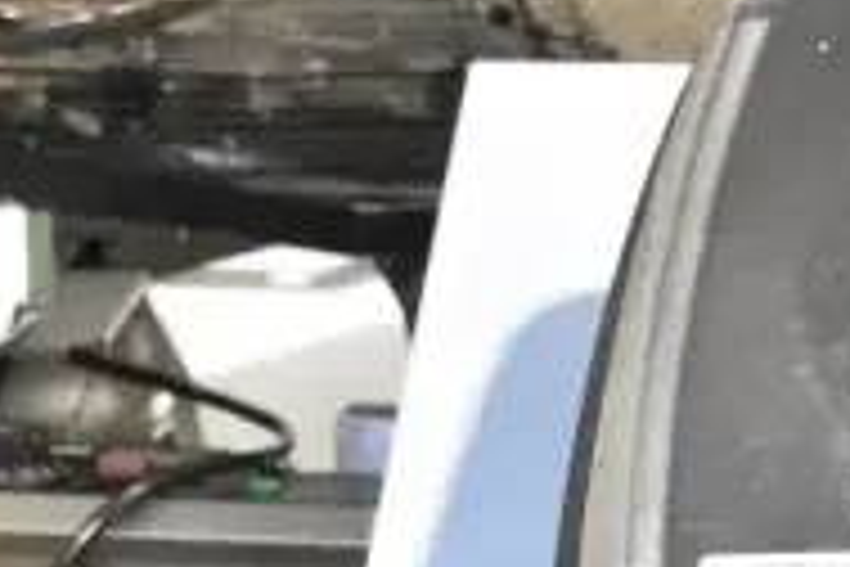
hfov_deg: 14.4
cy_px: 772
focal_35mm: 131
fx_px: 3084
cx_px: 1349
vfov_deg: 10.2
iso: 6400
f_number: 7.1
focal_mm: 27
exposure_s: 1/200
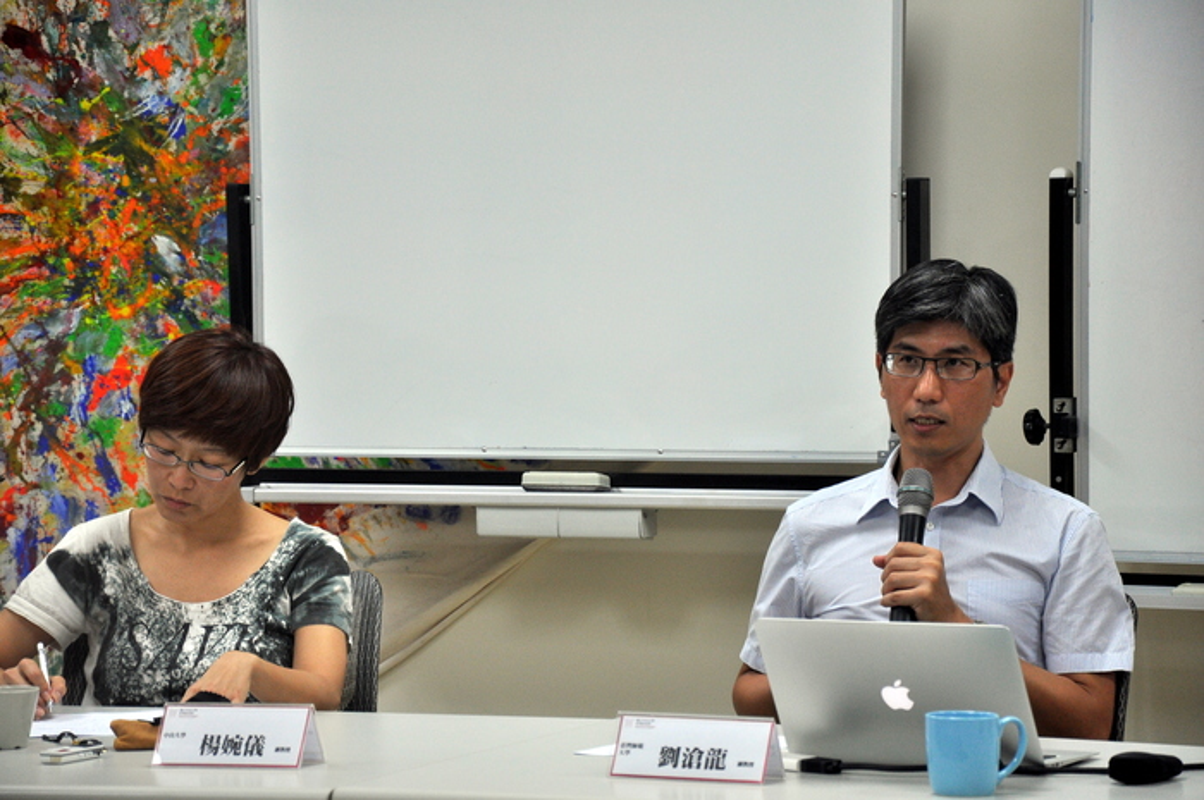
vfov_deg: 8.7
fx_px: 5261
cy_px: 400
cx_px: 602
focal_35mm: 158
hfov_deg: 13.1
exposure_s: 1/100
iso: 640
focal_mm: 105
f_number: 5.6
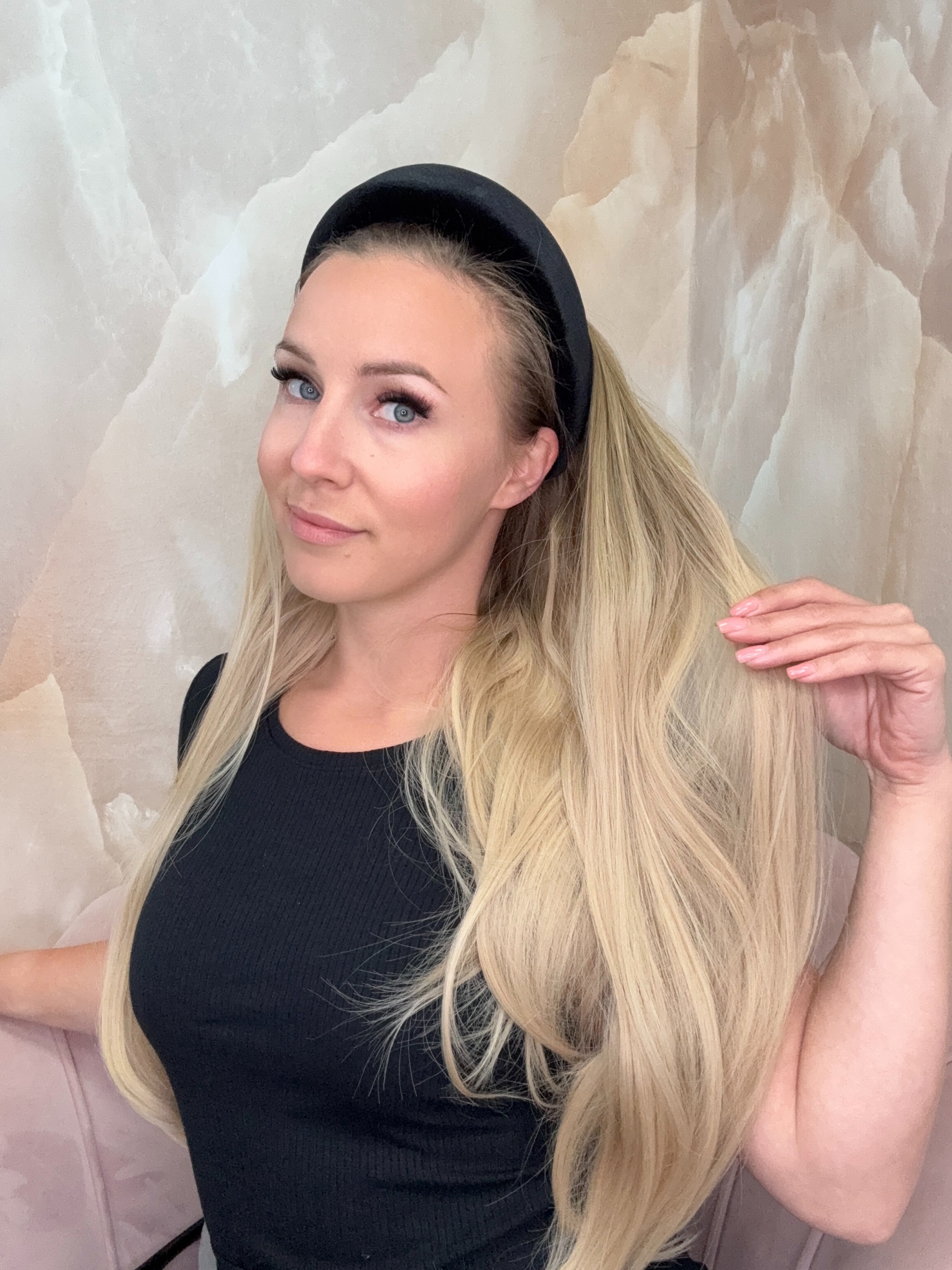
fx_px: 1100
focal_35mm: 30
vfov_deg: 60.0
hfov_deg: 46.8
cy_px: 635
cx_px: 476
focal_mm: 2.69
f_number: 1.9
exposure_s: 1/107
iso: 80
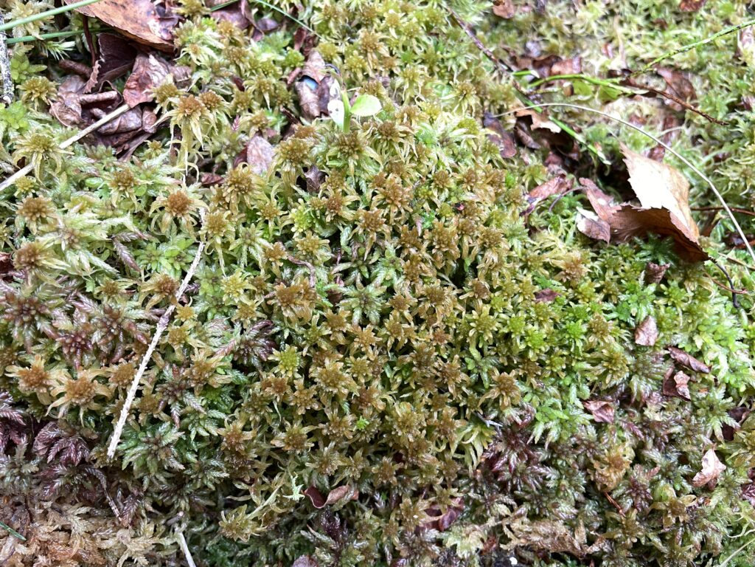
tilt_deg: -58.7
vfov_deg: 53.1
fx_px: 567
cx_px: 378
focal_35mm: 26
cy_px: 284
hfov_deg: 67.3
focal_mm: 4.2
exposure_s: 1/60
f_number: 1.6
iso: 160
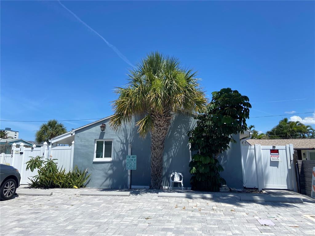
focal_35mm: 26
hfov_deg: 67.3
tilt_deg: +11.6
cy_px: 118
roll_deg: -0.8
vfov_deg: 53.1
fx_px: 237
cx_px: 158
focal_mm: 4.25
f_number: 1.8
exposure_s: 1/3300
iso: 32
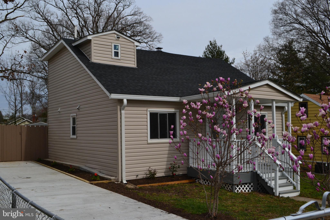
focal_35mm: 36
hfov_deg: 53.1
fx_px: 330
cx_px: 165
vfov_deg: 36.9
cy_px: 110
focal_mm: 24
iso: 400
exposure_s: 1/500
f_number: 11
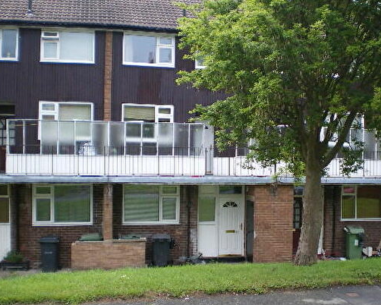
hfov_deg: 37.8
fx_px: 553
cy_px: 169
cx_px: 233
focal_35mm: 49
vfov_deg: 30.8
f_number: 3.1
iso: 64
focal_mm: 6.3
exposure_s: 1/160
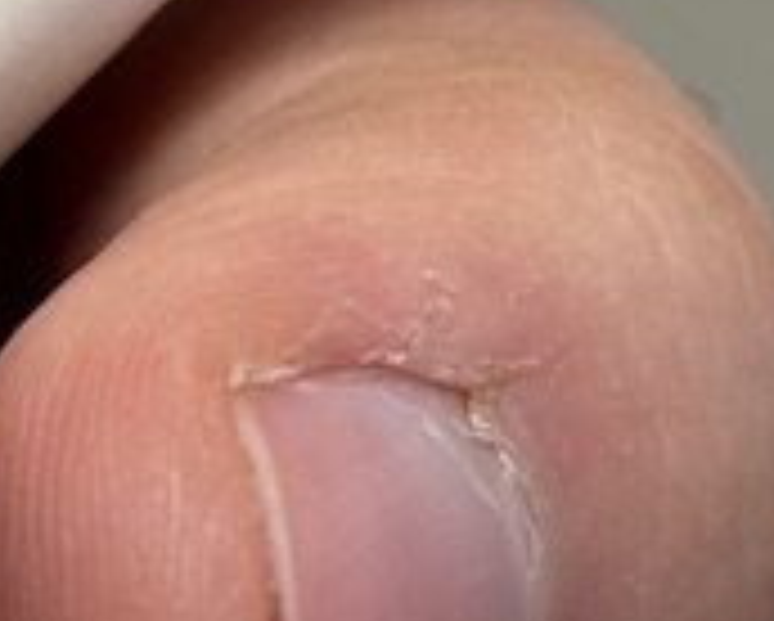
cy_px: -716
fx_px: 7981
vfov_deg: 4.4
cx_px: 526
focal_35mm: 348
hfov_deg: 5.6
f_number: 1.78
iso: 80
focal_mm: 6.86
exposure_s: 1/121
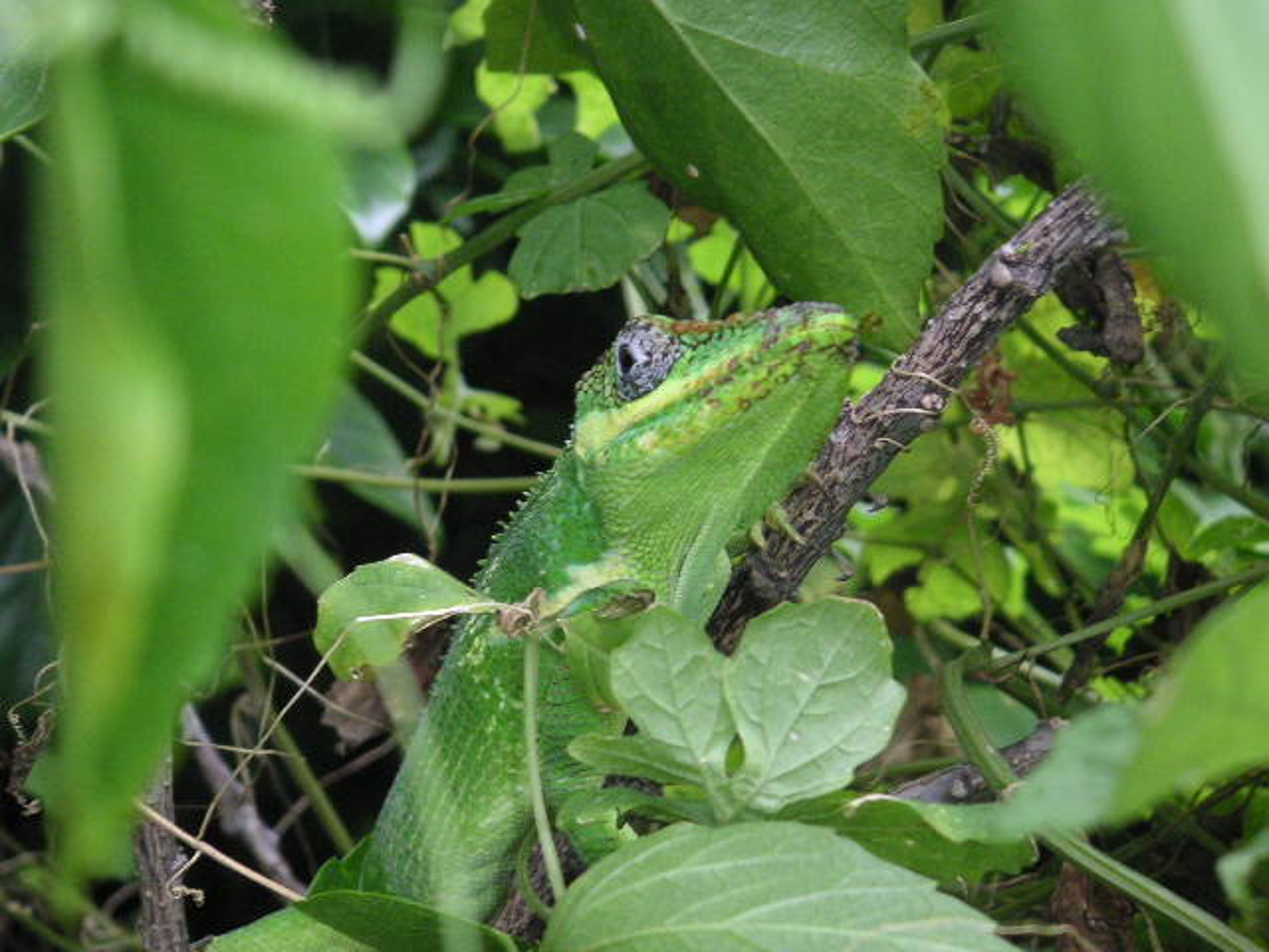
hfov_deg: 17.7
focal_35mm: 111
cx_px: 634
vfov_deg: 13.3
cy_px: 476
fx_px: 4069
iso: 160
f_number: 3.6
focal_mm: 17.1
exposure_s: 1/111
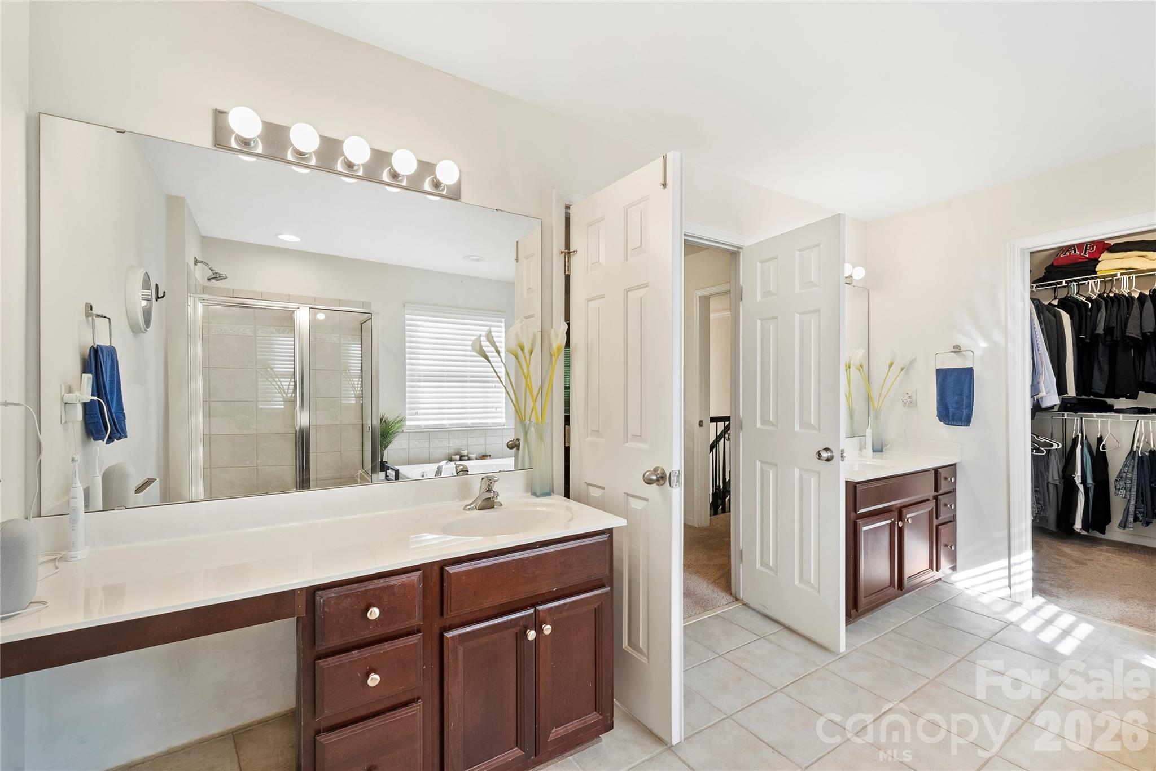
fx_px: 450
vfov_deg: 81.3
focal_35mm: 14
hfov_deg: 104.2
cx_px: 578
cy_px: 386
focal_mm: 14
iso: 100
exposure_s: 1/1.67
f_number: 10
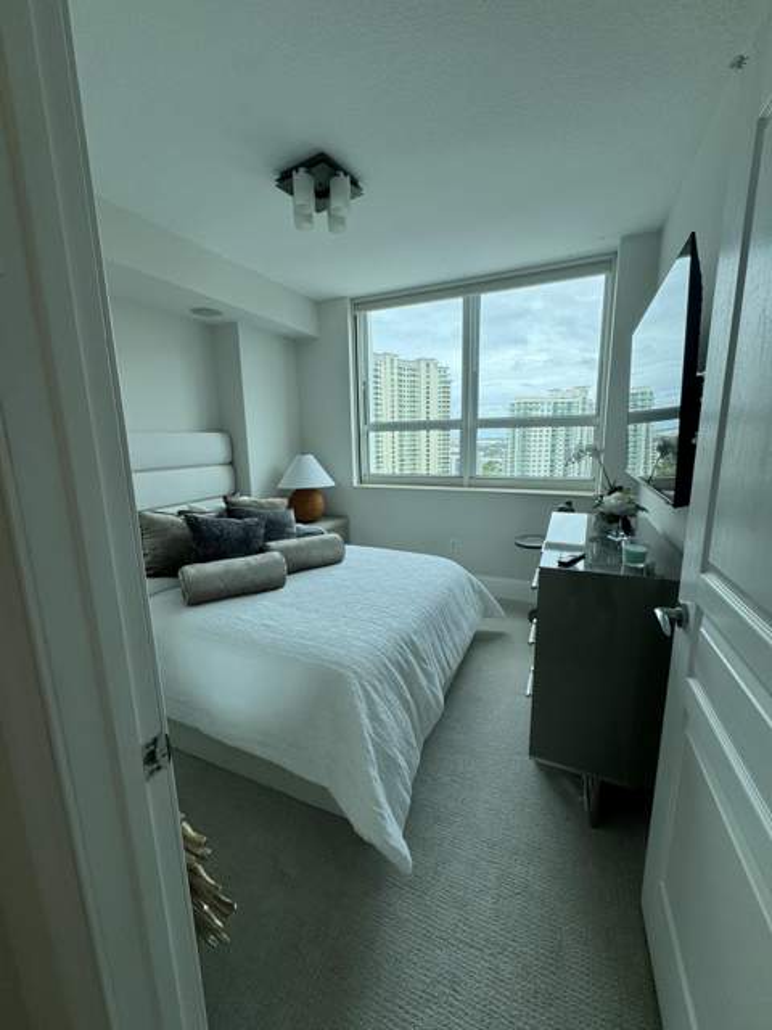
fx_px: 416
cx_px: 386
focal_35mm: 14
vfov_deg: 102.1
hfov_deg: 85.7
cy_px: 515
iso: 40
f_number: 2.2
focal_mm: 2.22
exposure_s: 1/522
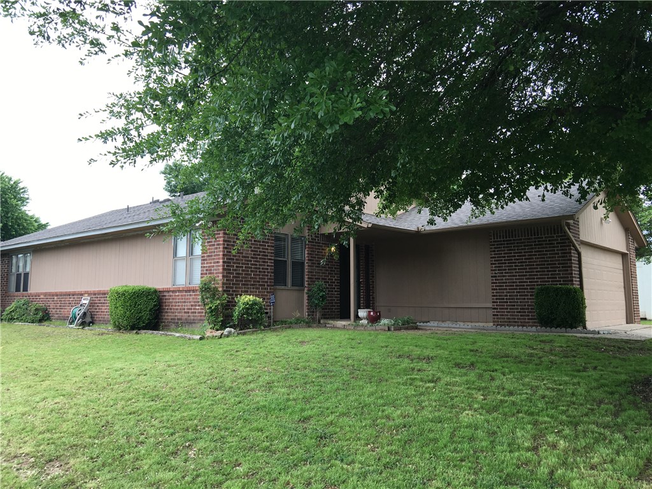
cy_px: 244
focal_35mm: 29
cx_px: 326
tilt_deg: +7.1
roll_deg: -0.2
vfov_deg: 48.2
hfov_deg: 61.7
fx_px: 546
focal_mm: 4.15
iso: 25
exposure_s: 1/120
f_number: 2.2
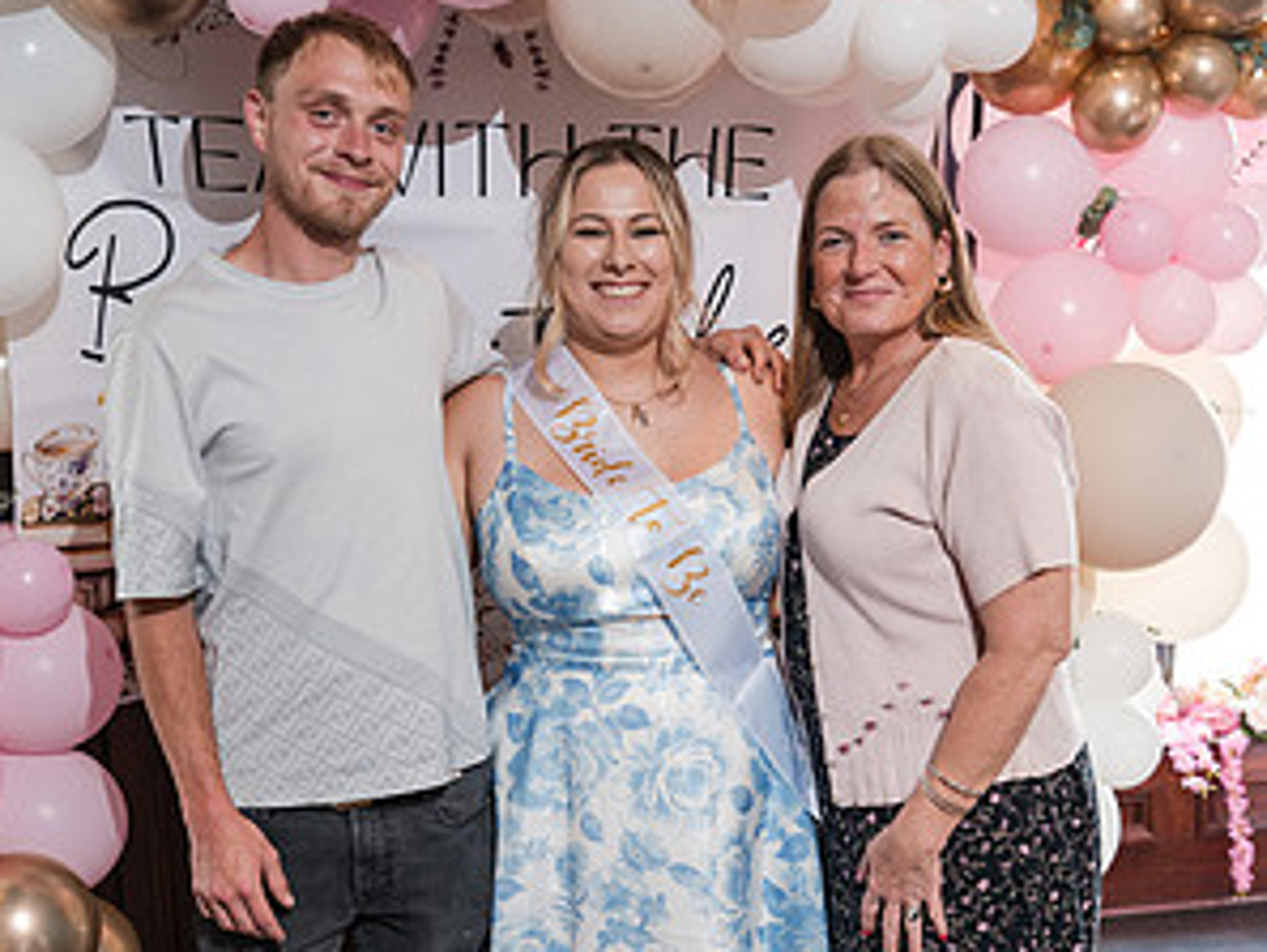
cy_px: 696
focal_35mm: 51
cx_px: 636
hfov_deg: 37.5
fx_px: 1867
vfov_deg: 28.2
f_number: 4
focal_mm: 35
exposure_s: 1/250
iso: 2000
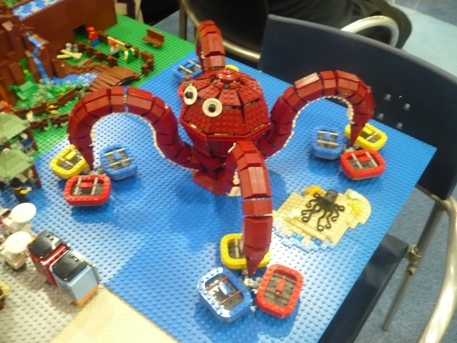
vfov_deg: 40.7
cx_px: 228
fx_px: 462
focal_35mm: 35
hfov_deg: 52.6
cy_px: 172
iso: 400
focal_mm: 5.8
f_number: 2.8
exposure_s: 1/6
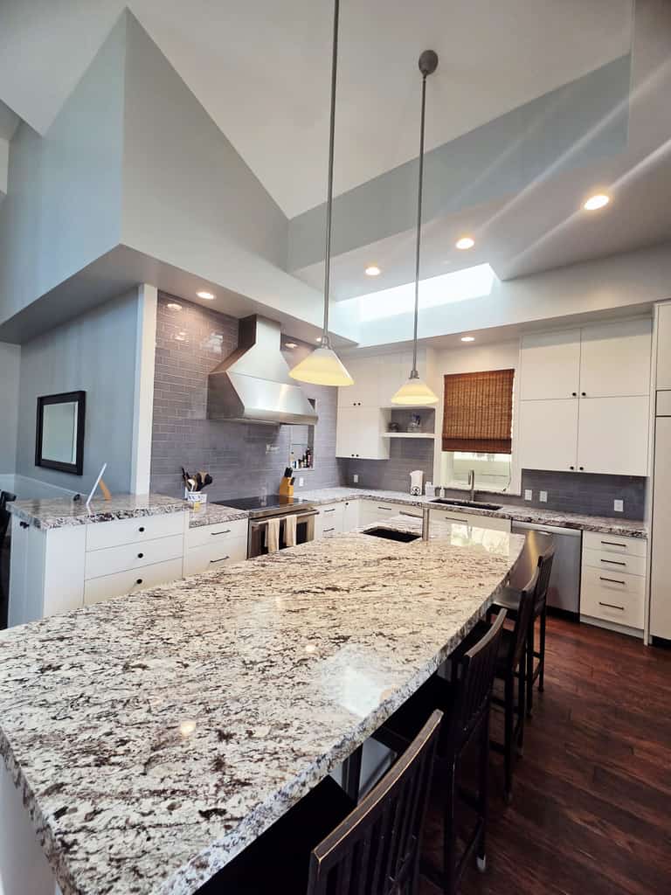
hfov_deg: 89.9
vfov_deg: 106.2
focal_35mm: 13
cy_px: 448
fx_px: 336
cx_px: 336
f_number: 2.2
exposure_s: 1/120
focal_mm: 2.2
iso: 160
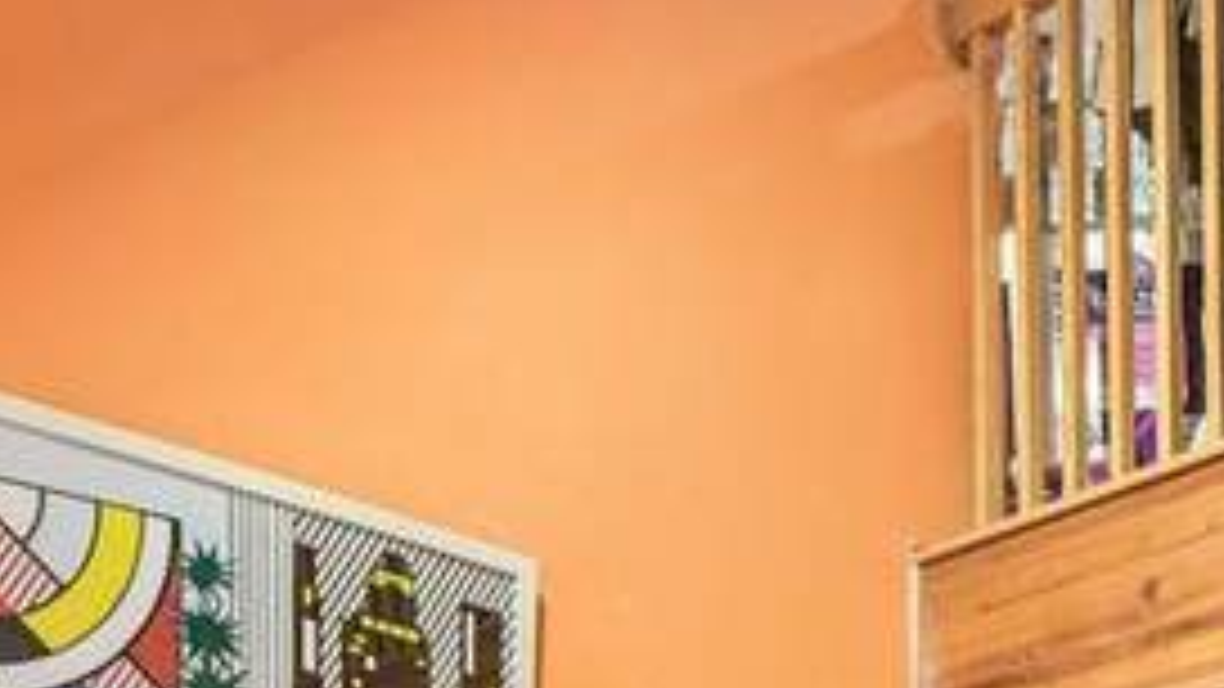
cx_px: 1494
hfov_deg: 24.2
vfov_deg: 12.9
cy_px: 1468
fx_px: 2564
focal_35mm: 79
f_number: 8
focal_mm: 16
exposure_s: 1/1.25
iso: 400
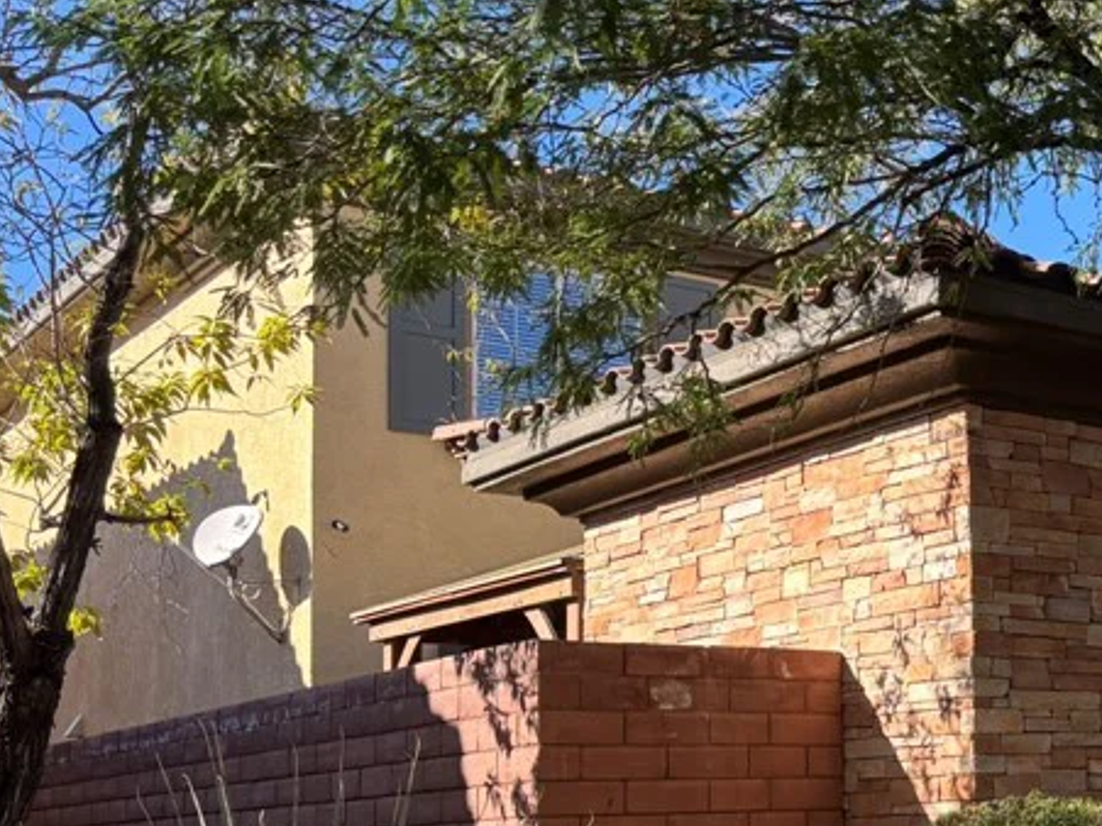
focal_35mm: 59
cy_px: 665
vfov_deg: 24.4
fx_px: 1878
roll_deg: +1.7
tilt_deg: +4.1
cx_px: 1185
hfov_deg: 29.7
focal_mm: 5.96
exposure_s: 1/622
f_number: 1.6
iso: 50
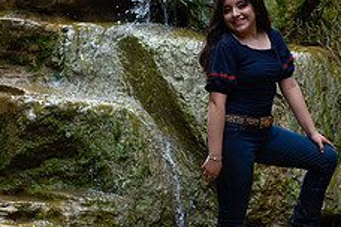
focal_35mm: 127
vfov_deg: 10.8
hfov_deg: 16.1
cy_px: 123
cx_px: 256
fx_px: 1203
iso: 400
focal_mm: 50
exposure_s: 1/1250
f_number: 2.8
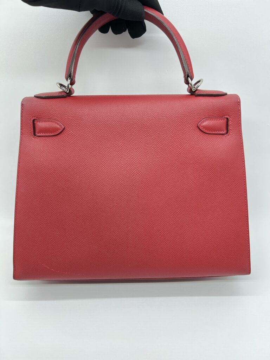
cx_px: 135
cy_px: 180
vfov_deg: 67.3
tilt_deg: -30.3
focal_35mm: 26
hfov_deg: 53.1
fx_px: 270
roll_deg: -0.7
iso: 100
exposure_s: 1/100
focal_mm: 5.7
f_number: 1.5
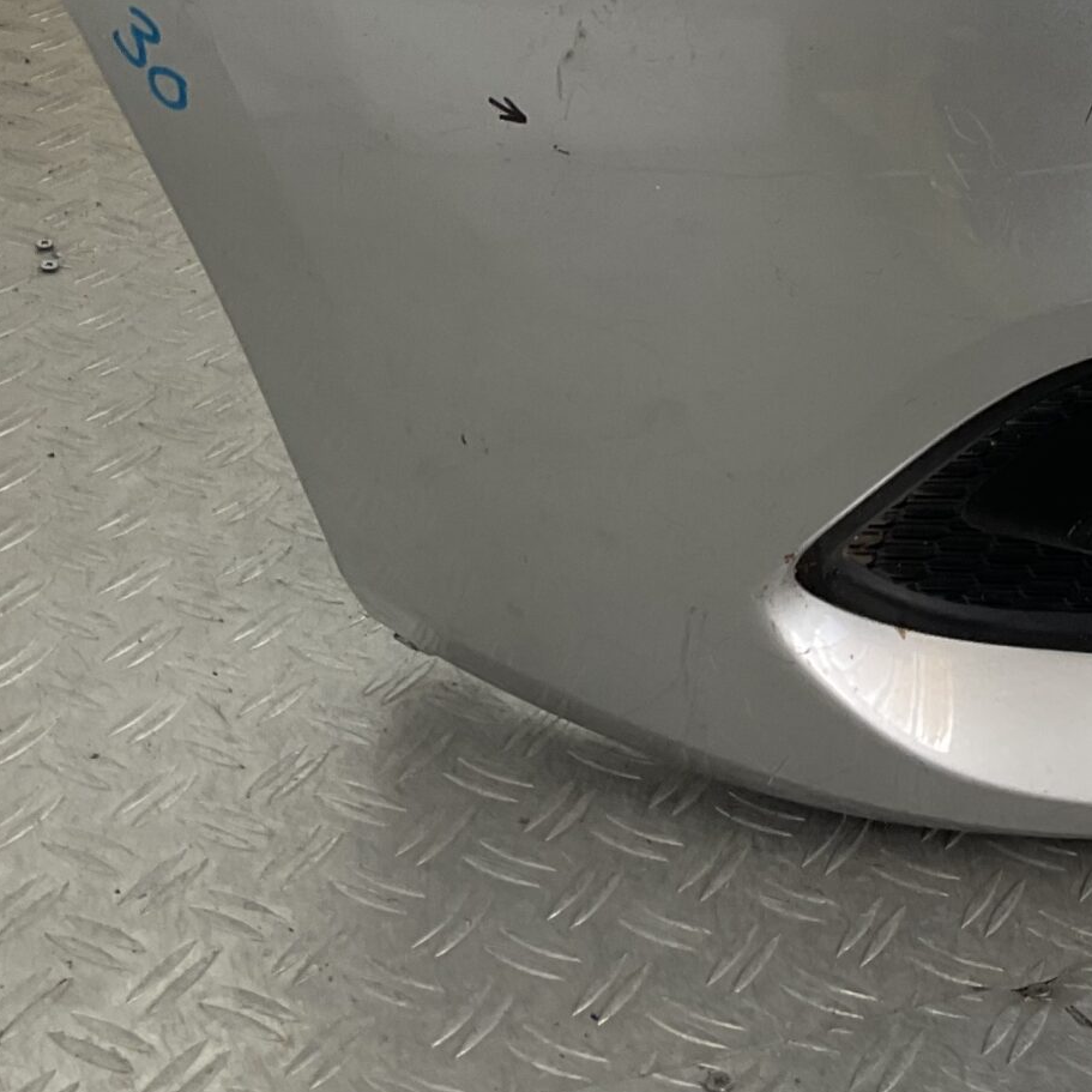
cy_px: 170
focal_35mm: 72
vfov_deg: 23.5
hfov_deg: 22.5
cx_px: 1220
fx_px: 2570
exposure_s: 1/137
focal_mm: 3
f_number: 1.8
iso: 16
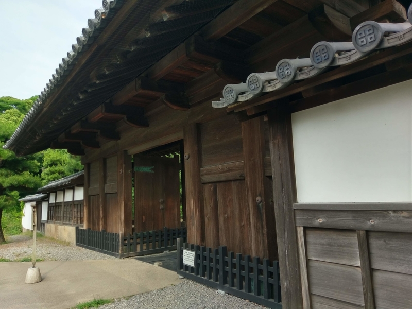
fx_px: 309
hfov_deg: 67.3
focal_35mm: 26
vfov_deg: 53.1
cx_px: 206
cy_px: 154
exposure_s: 1/596
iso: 100
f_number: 1.8
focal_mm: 4.58
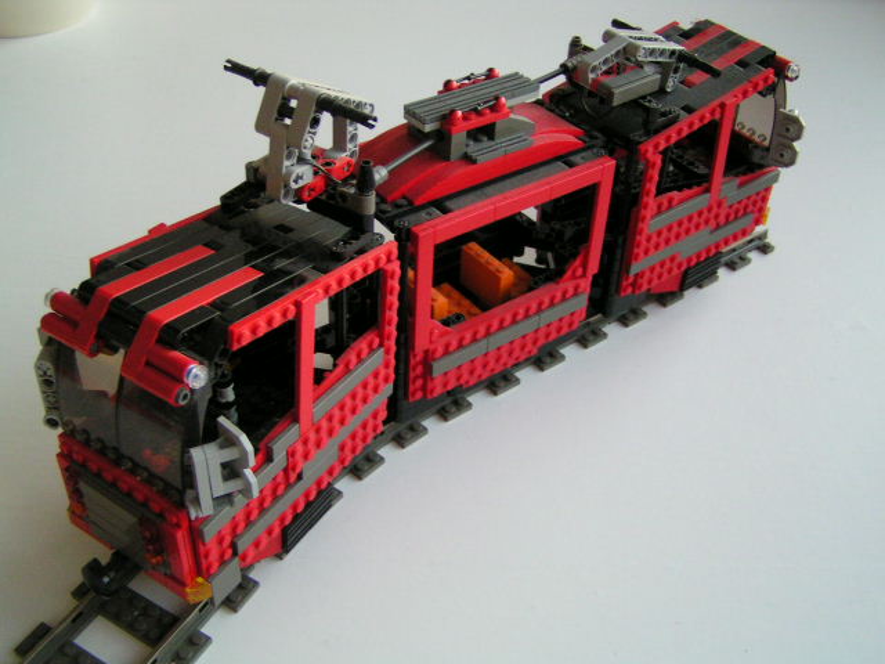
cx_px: 442
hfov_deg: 49.0
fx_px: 972
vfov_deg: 37.7
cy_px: 332
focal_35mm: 38
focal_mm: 5.8
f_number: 2.8
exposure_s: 1/15
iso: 200
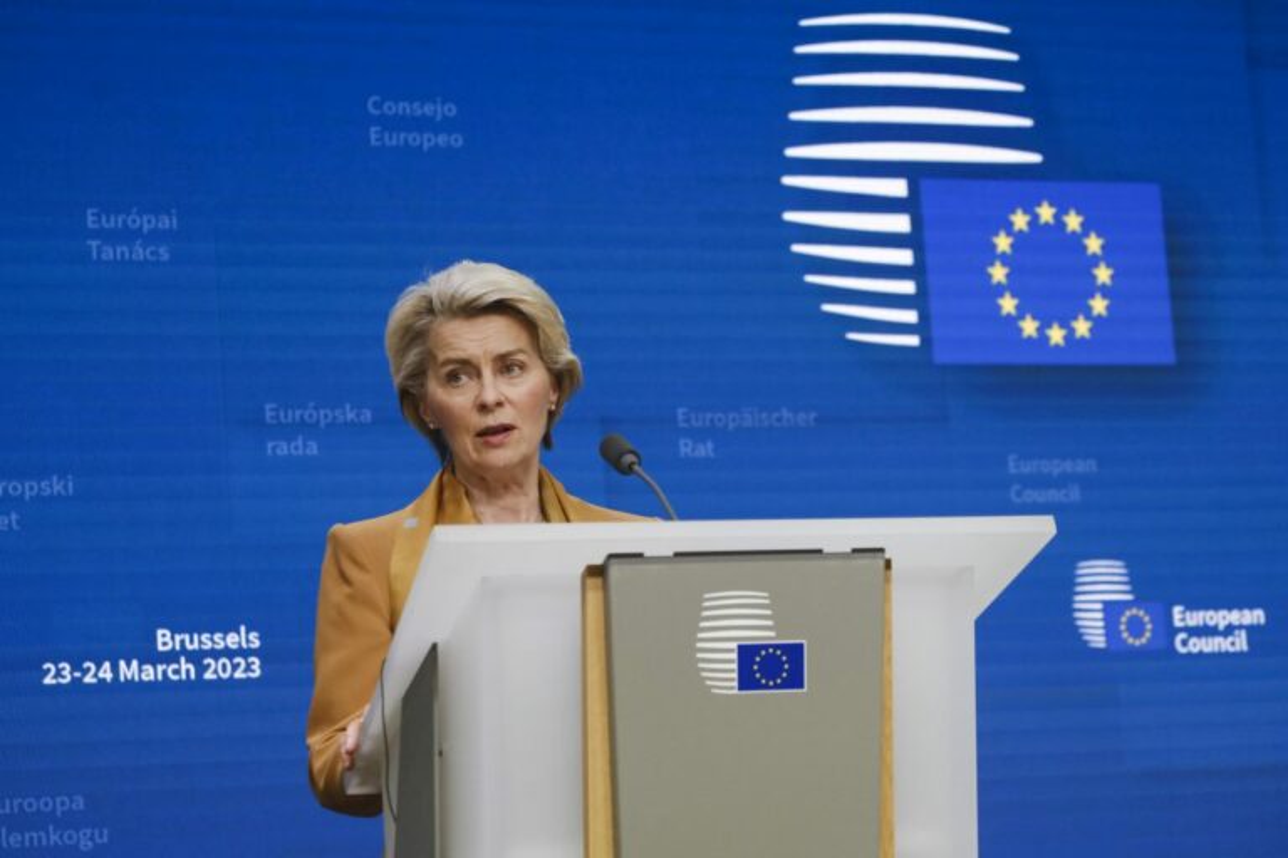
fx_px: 3256
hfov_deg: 22.4
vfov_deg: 15.0
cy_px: 429
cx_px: 644
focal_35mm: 91
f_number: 4
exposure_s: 1/400
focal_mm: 60.7
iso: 3200
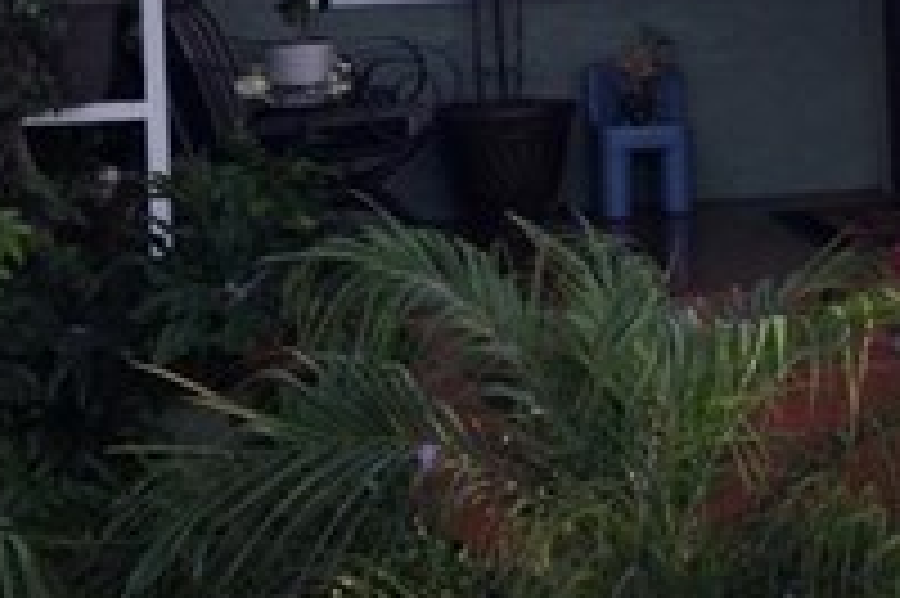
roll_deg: +3.1
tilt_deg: +1.5
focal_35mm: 110
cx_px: 914
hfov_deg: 18.1
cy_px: -144
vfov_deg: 12.1
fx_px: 2748
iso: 50
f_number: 2.4
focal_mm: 4.12
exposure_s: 1/245
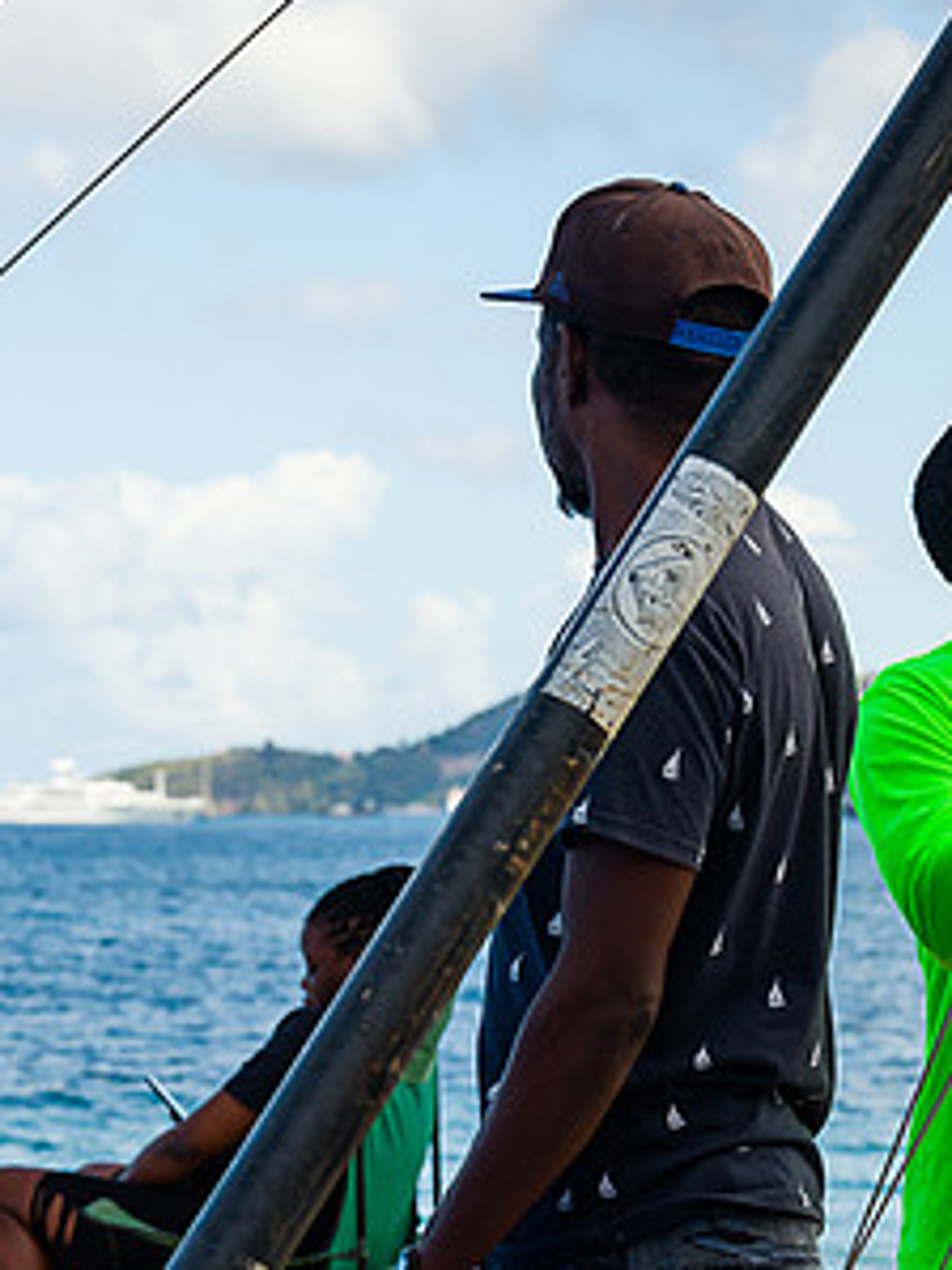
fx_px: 5688
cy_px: 917
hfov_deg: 9.6
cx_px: 295
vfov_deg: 12.7
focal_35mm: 155
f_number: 6.3
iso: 100
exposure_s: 1/320
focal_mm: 70
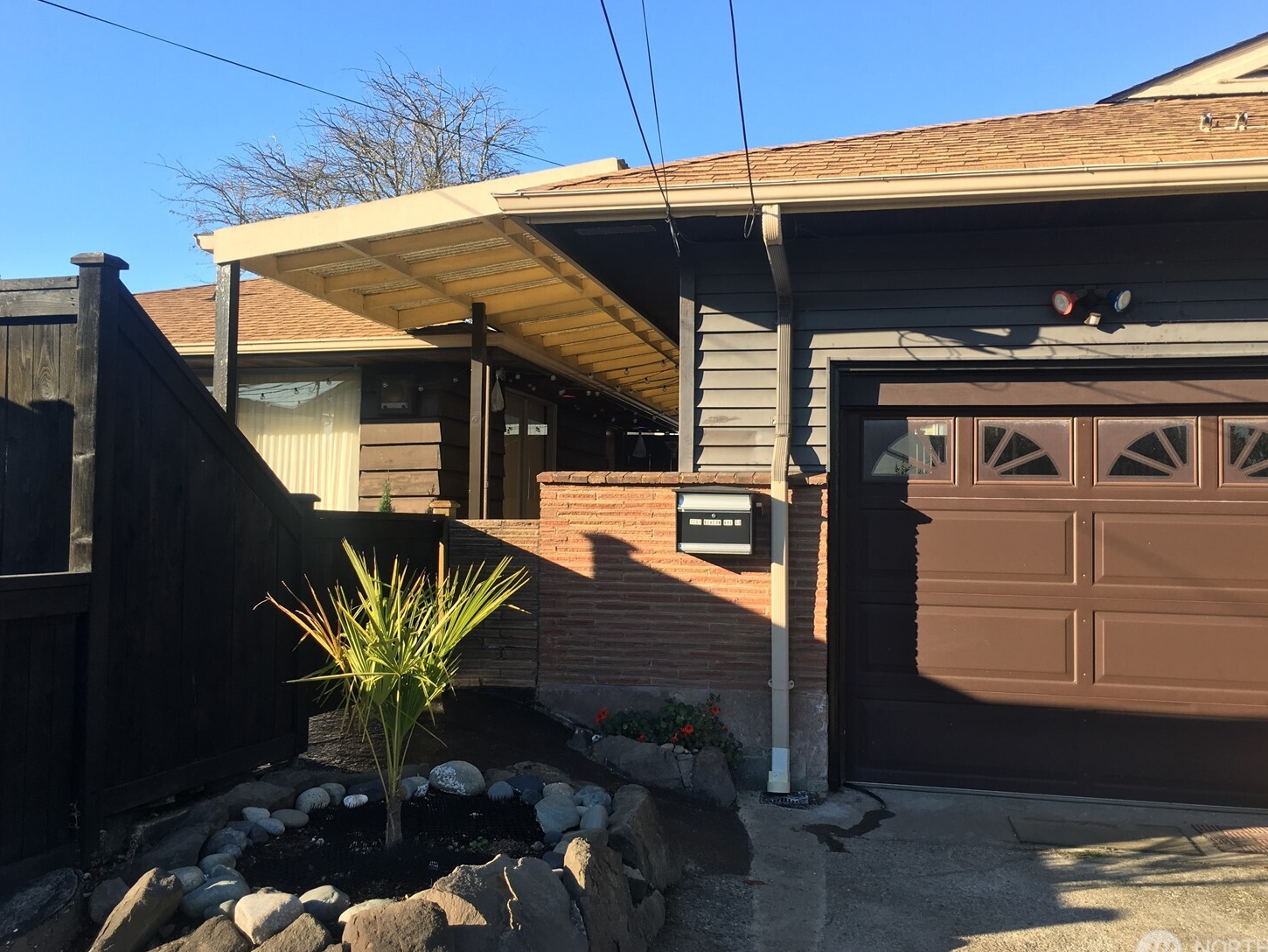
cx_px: 663
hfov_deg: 56.8
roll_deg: -1.1
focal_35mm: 32
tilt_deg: +3.8
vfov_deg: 44.2
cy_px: 464
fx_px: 1172
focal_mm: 4.15
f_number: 2.2
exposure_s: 1/530
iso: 25
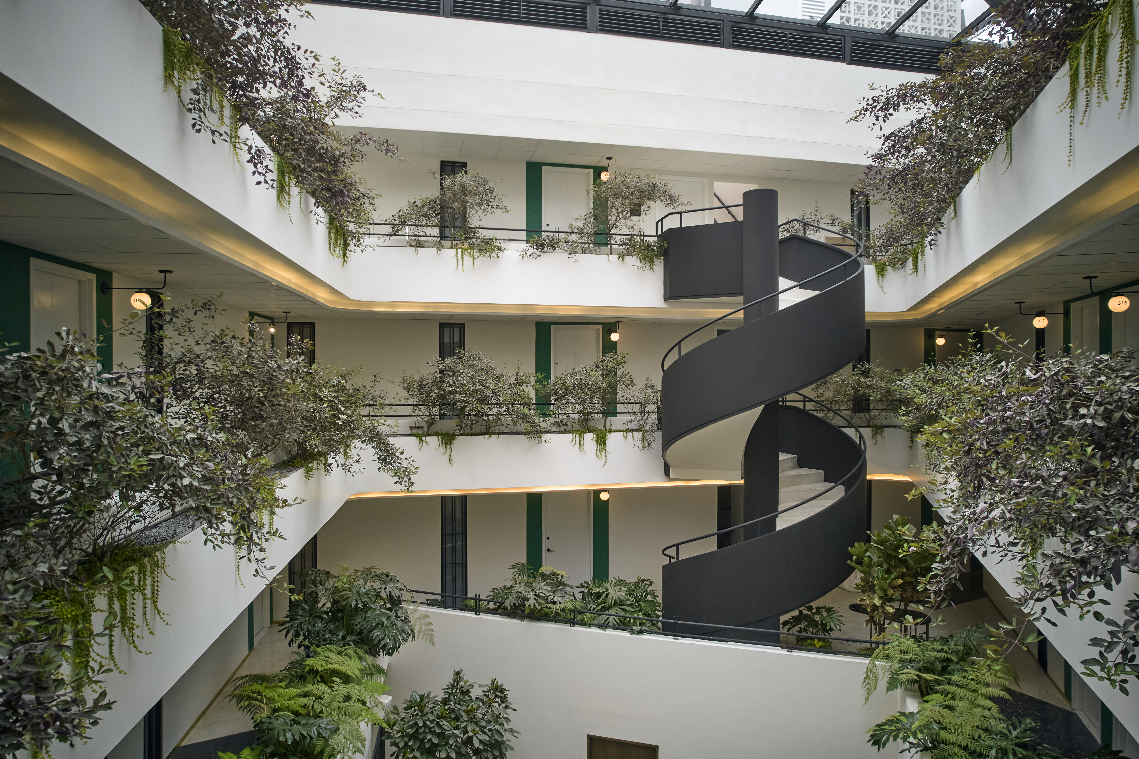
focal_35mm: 22
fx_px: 696
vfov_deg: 57.2
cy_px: 380
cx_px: 570
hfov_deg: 78.6
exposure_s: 1/250
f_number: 2.8
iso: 120
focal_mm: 8.38
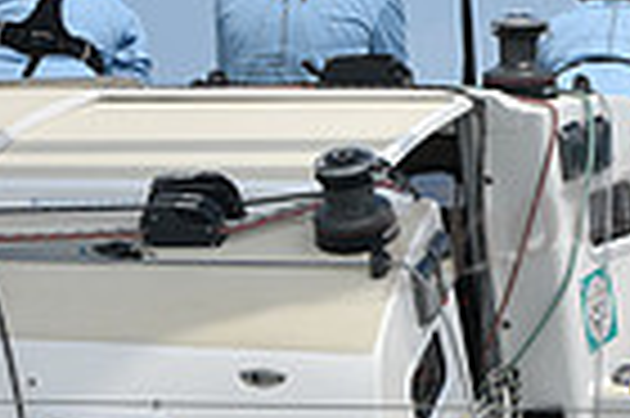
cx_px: 1246
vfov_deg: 4.7
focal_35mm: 291
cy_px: 348
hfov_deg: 6.9
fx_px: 5087
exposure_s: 1/1250
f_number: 8
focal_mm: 70
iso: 250
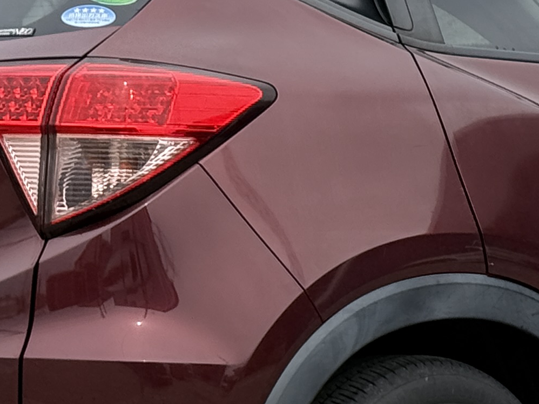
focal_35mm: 194
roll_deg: +0.1
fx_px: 3020
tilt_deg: -0.3
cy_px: 200
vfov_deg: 7.7
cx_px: 452
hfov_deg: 10.2
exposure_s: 1/2273
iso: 80
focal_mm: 6.76
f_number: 1.78
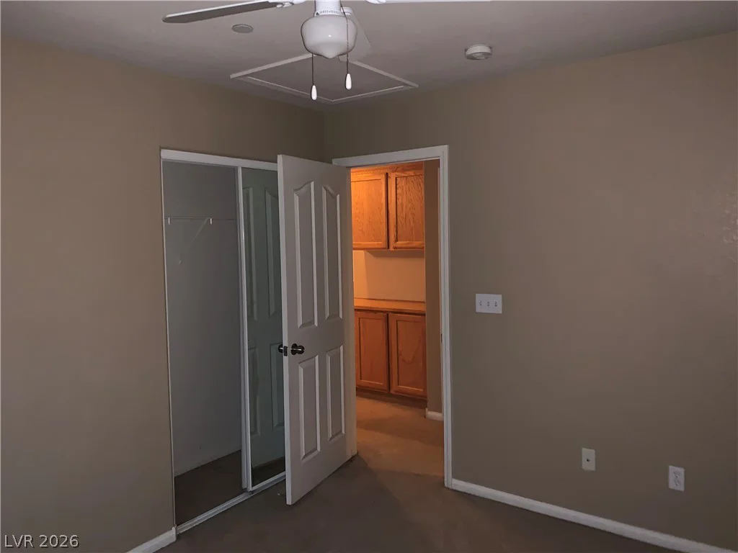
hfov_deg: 67.3
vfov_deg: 53.1
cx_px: 369
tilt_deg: -3.1
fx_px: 554
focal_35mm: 26
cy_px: 276
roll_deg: +0.7
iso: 200
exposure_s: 1/7
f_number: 1.8
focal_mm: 4.25
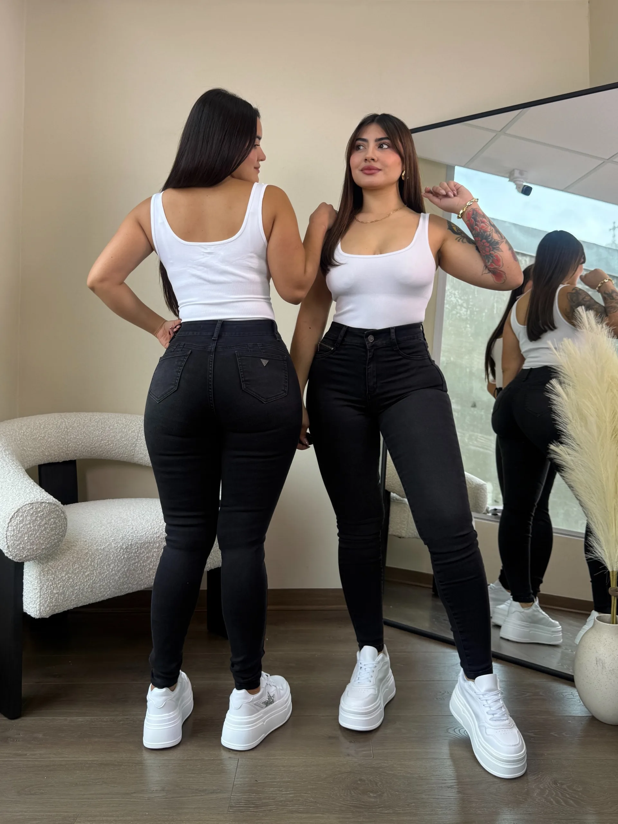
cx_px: 309
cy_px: 412
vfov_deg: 71.6
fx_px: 571
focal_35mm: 24
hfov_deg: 56.8
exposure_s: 1/165
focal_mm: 6.76
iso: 64
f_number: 1.78
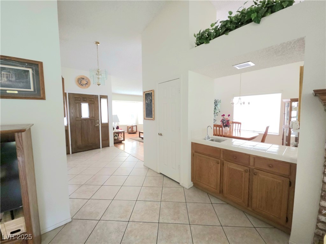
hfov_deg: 106.2
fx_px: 122
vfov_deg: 89.9
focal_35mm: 13
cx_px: 163
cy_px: 122
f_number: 1.9
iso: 200
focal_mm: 2.2
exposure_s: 1/30
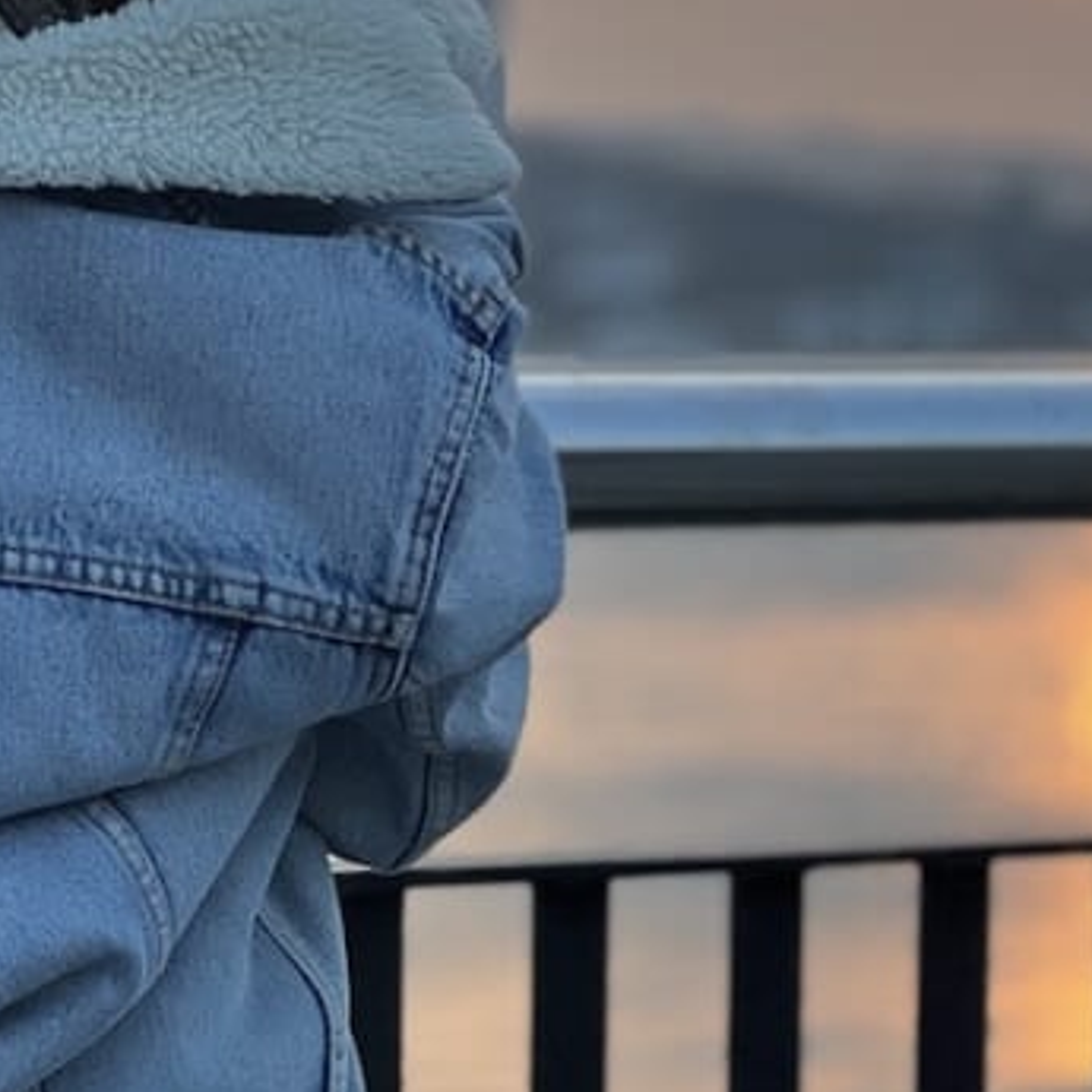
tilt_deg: +0.8
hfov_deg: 7.4
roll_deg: +0.6
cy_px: 358
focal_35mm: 237
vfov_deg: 7.4
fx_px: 8459
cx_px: 345
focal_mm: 9
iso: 40
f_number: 2.8
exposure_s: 1/121
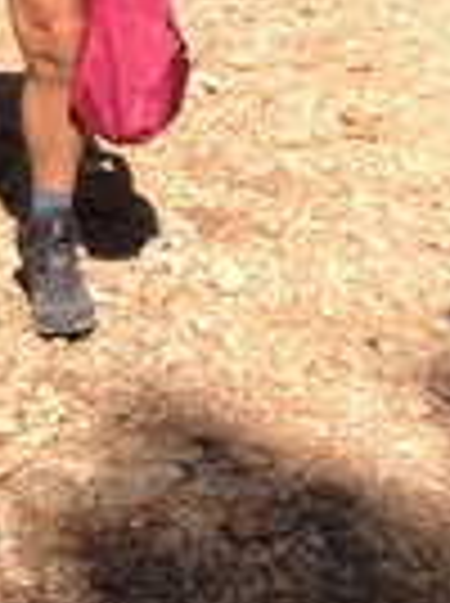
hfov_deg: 11.1
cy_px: -36
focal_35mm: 131
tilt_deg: -9.6
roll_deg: -2.5
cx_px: -34
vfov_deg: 14.8
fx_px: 2278
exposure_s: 1/1175
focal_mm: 4.28
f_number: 2.4
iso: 50
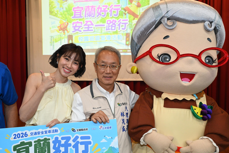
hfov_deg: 59.5
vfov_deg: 41.7
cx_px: 114
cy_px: 76
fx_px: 200
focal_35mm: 32
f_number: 6.3
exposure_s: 1/200
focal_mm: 31.5
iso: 2500
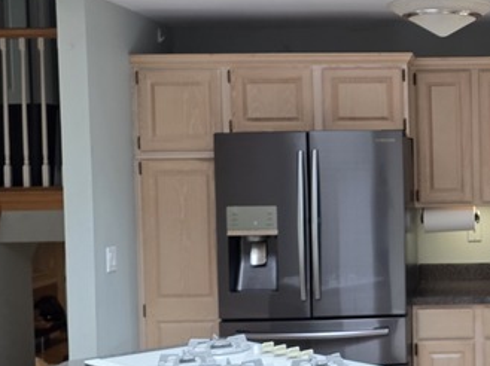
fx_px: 990
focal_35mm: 70
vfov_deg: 20.9
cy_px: 228
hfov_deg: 26.4
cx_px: 483
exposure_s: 1/120
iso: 100
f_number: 1.7
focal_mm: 6.3
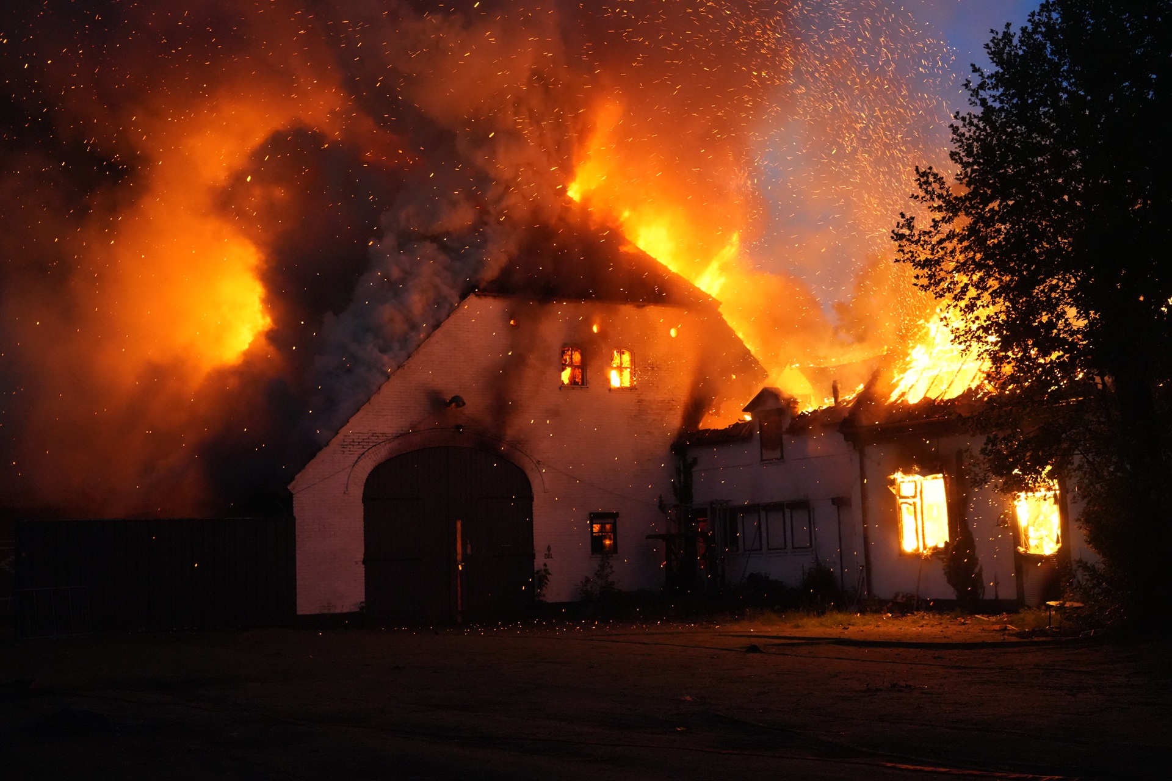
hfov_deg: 42.7
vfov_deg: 29.2
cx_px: 586
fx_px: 1497
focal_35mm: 46
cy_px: 390
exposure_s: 1/80
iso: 12800
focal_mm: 46
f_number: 4
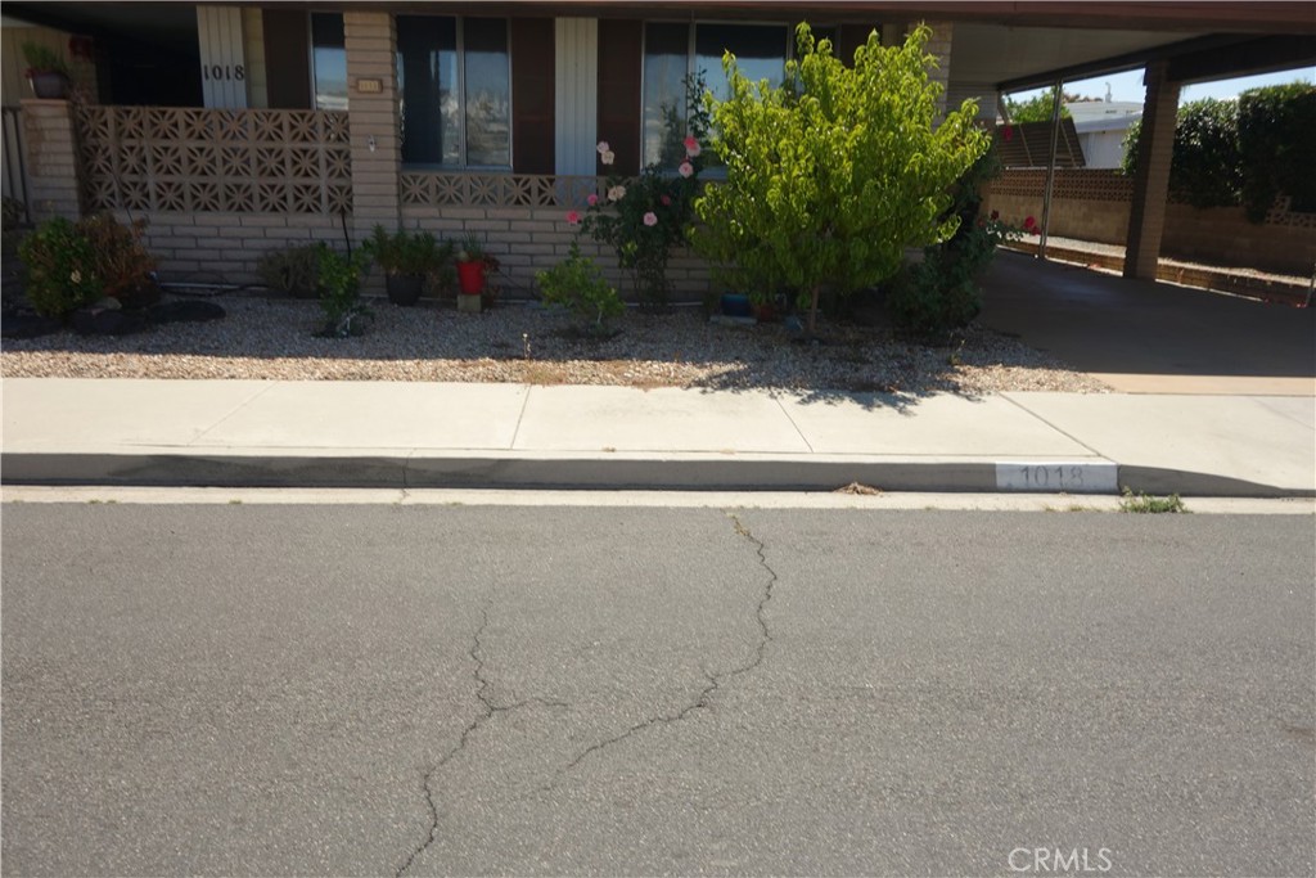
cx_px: 658
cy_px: 439
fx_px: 1024
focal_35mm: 28
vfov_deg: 46.4
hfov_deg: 65.5
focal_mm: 10.4
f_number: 5.6
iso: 125
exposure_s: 1/400
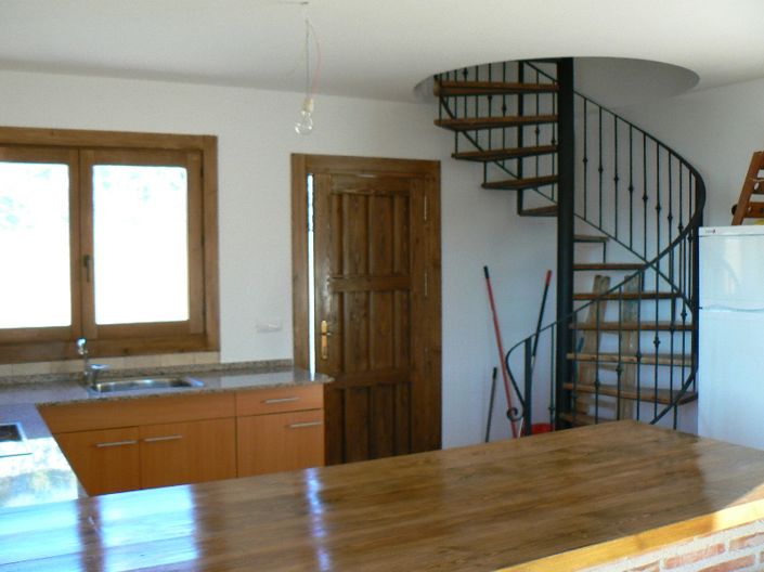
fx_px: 794
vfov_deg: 39.6
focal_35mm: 36
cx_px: 382
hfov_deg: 51.4
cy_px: 286
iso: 160
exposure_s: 1/30
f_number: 2.8
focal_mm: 6
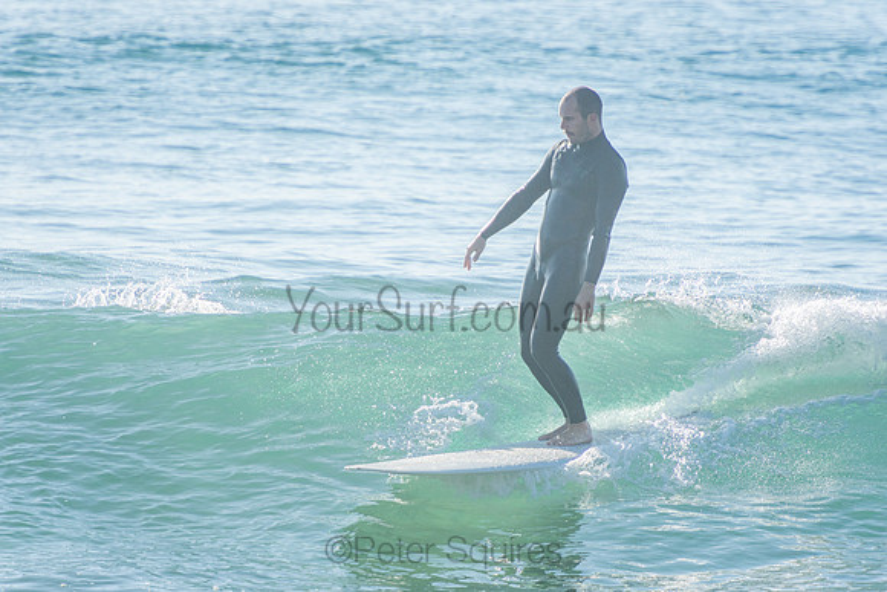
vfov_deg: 2.5
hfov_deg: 3.7
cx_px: 444
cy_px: 296
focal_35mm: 555
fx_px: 13677
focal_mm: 370
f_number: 5.6
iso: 220
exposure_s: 1/1250
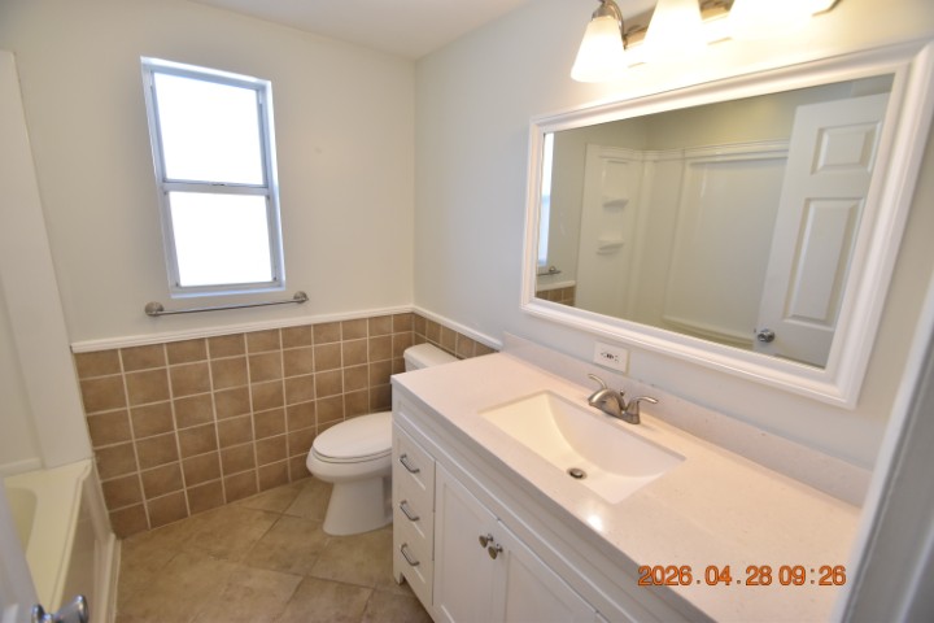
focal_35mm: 15
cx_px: 467
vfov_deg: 77.3
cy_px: 312
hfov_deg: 100.4
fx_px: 389
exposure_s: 1/250
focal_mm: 10
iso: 800
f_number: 3.5
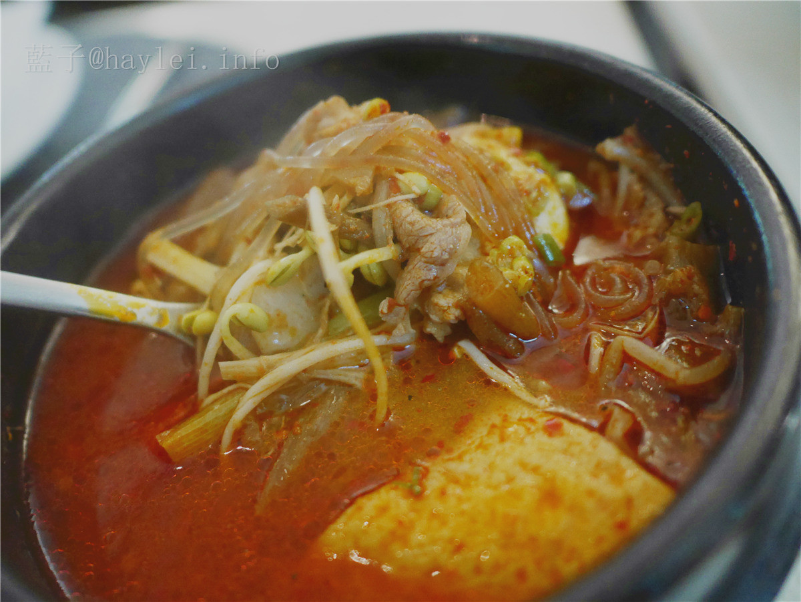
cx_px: 400
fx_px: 694
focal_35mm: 30
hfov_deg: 59.9
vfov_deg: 46.8
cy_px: 301
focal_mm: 15
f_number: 1.7
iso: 3200
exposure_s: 1/40
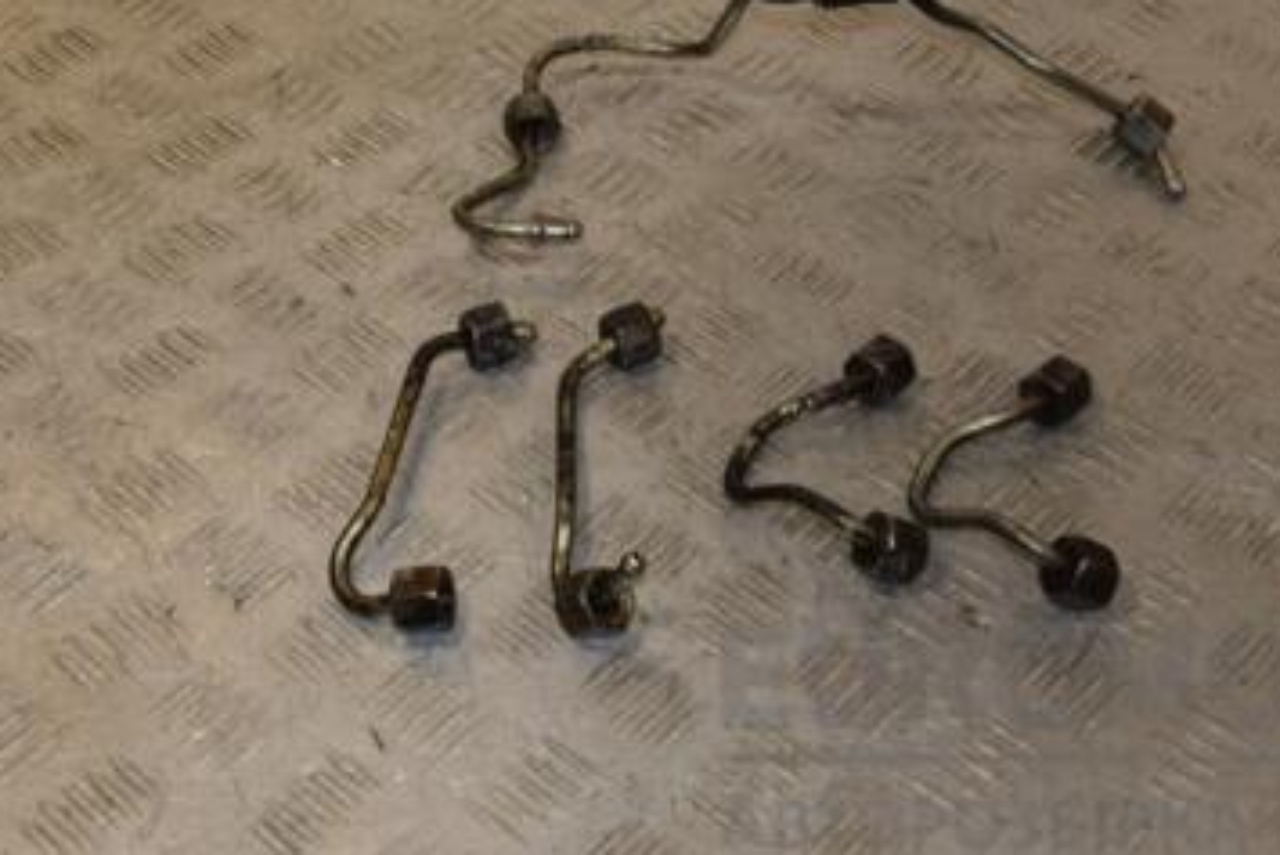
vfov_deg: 19.1
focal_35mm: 71
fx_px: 2525
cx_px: 653
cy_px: 195
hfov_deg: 28.4
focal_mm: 28
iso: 800
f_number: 8
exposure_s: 1/200
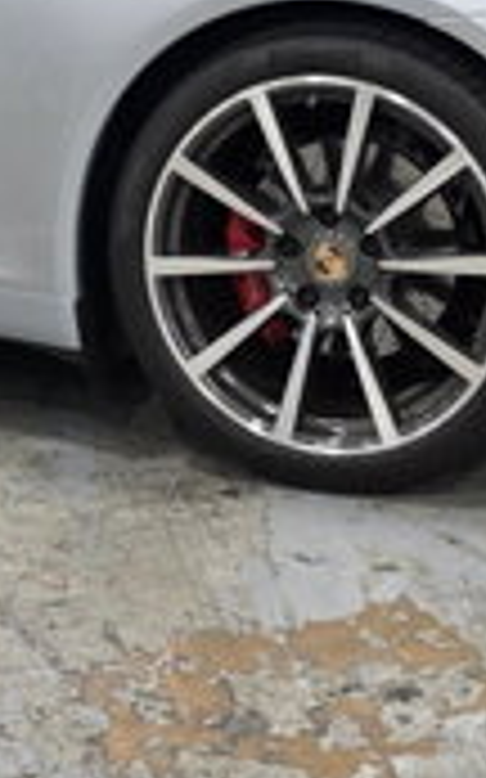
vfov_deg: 19.0
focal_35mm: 108
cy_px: 112
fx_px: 2291
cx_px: 238
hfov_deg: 12.1
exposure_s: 1/120
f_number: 1.7
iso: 250
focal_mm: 6.3
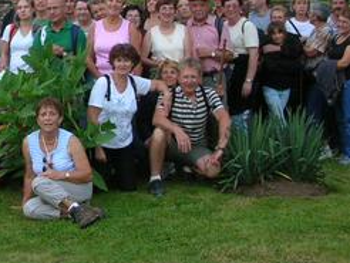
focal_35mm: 91
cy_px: 57
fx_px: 921
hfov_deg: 21.1
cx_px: 41
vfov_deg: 16.2
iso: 55
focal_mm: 5.8
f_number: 2.8
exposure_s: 1/30
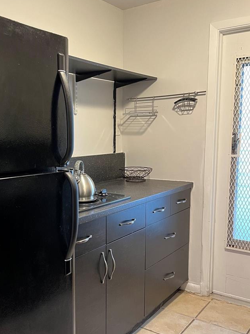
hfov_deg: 38.0
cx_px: 74
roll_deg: +0.8
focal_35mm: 37
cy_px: 181
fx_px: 356
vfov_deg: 50.1
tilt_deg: -8.1
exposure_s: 1/60
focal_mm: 5.1
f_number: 1.6
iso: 320
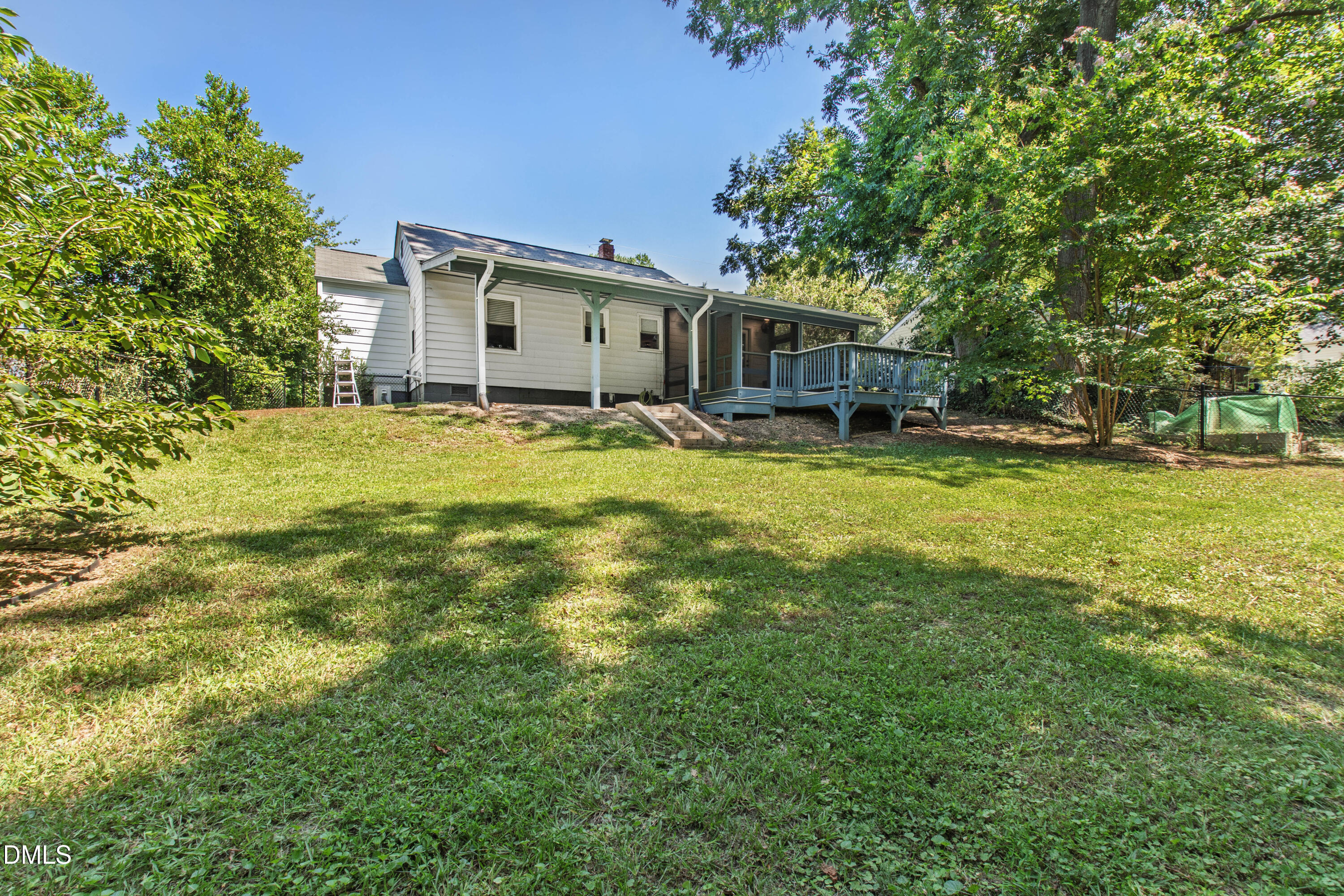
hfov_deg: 100.4
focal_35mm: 15
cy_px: 448
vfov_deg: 77.3
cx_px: 672
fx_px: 560
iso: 100
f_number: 8
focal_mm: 10
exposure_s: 1/50
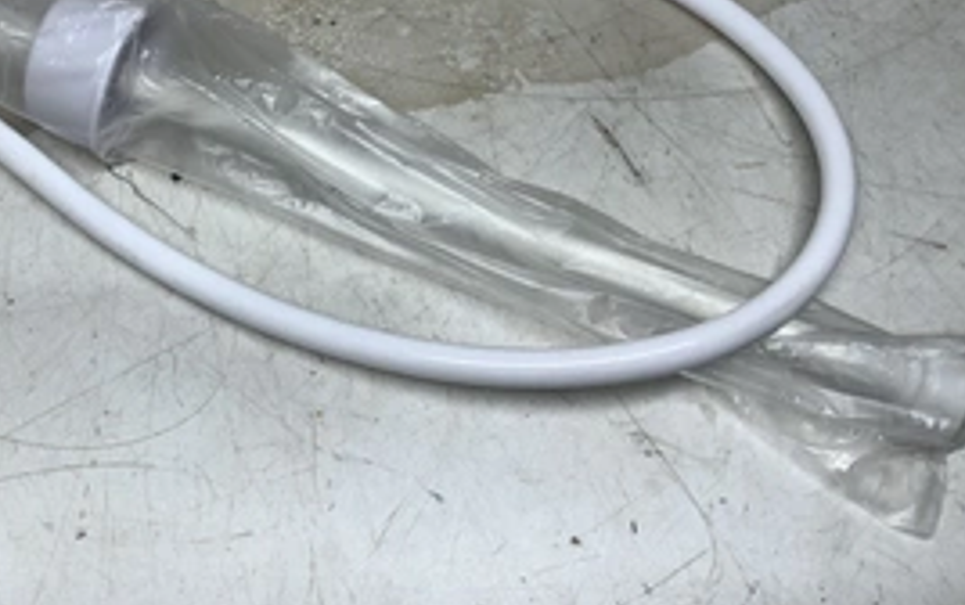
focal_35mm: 49
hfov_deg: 40.6
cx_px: 331
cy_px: 90
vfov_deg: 25.8
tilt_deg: -55.4
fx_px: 1290
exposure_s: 1/130
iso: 25
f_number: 2.4
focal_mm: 3.3
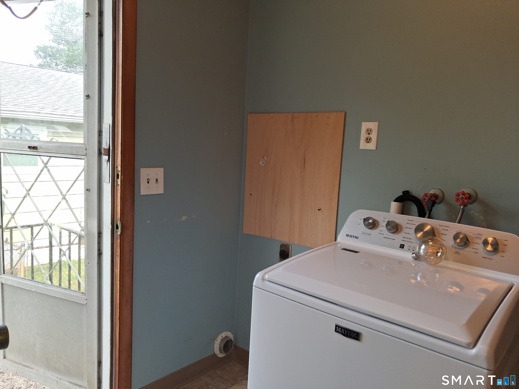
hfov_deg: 65.3
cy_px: 194
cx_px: 260
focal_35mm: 27
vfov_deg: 51.4
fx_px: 405
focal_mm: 4
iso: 64
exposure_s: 1/120
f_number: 1.8
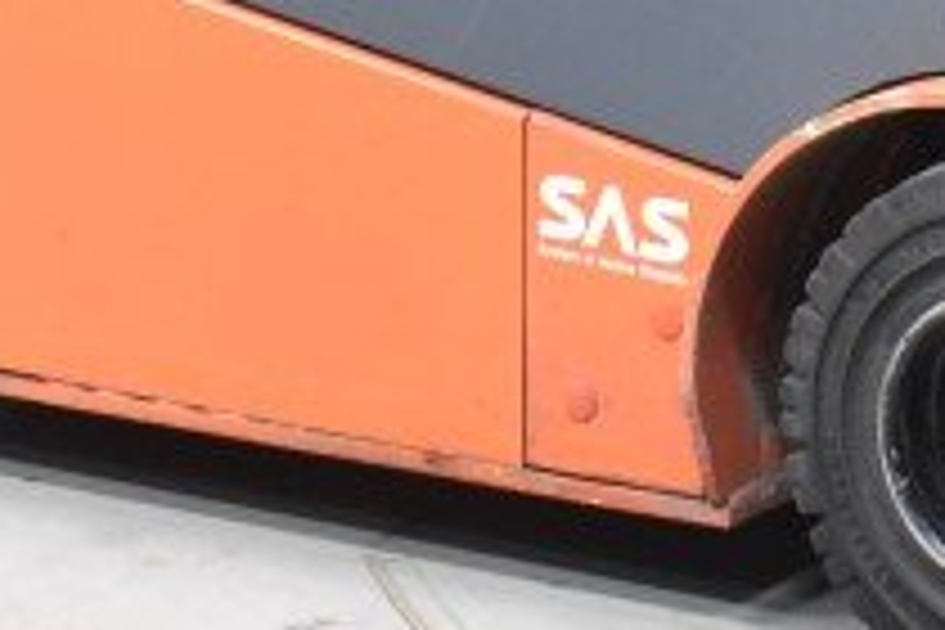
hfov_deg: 10.8
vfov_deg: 7.0
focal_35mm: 189
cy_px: -724
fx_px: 4961
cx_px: 860
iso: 1600
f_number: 5
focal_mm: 22
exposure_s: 1/25
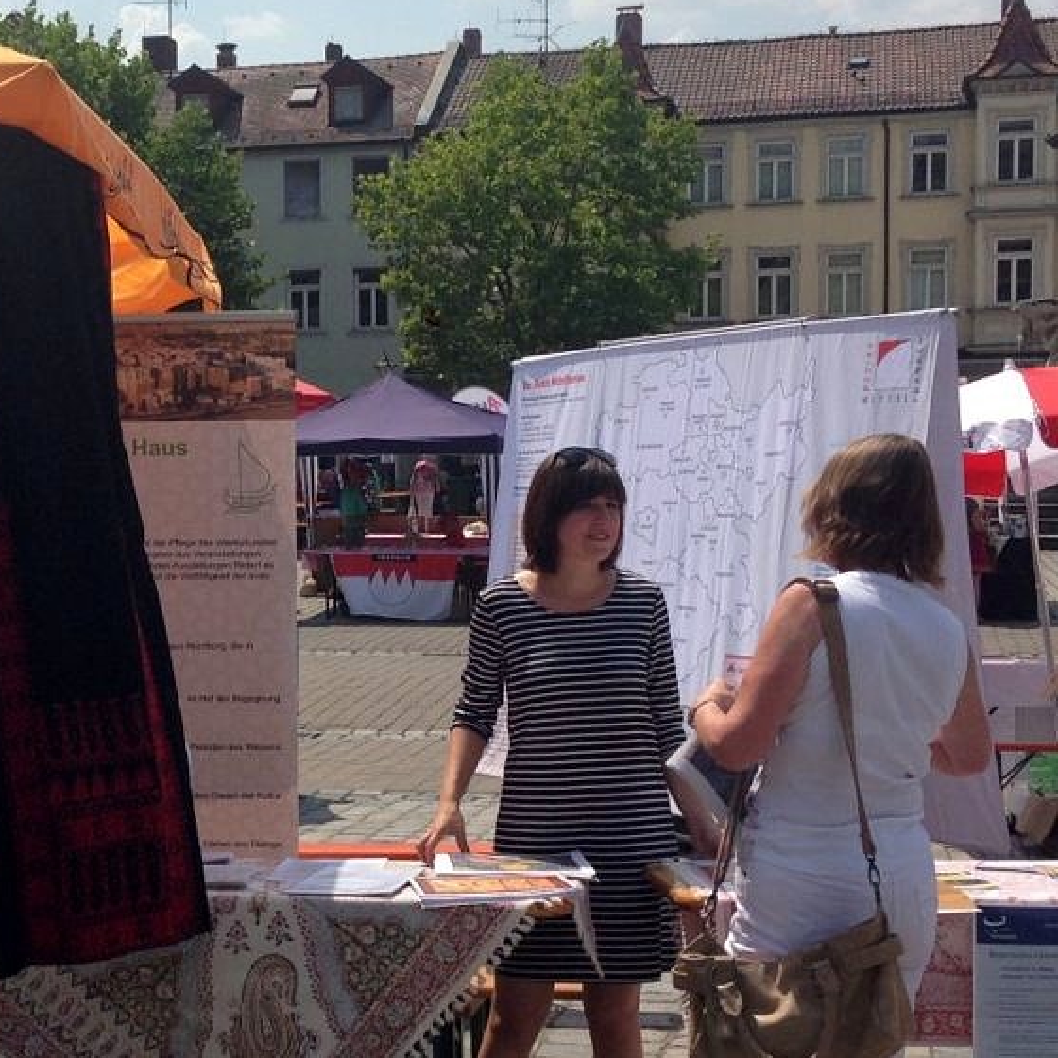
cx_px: 606
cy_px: 520
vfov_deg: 41.9
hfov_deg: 41.8
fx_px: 1383
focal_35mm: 40
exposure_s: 1/2358
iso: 50
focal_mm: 4.12
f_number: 2.4
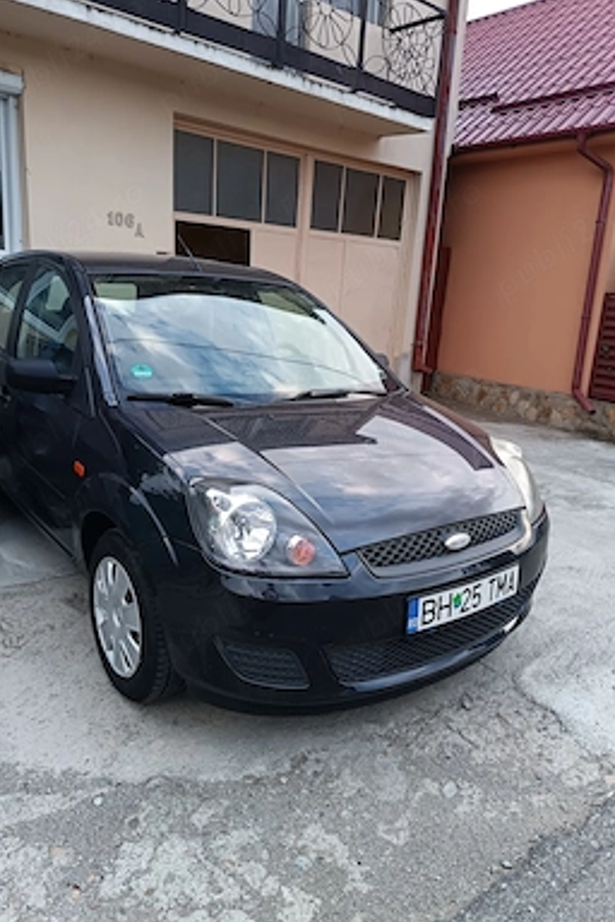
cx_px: 320
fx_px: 666
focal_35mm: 26
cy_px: 463
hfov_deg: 49.5
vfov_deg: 69.4
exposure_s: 1/50
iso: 335
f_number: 1.75
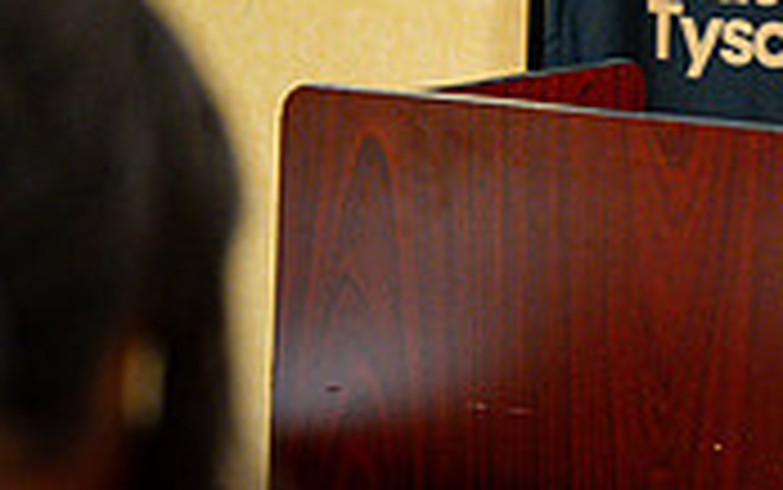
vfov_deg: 8.0
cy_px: -115
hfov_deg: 12.3
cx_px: 1120
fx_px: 3481
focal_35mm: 163
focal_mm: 48
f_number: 2.8
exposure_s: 1/125
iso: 1600
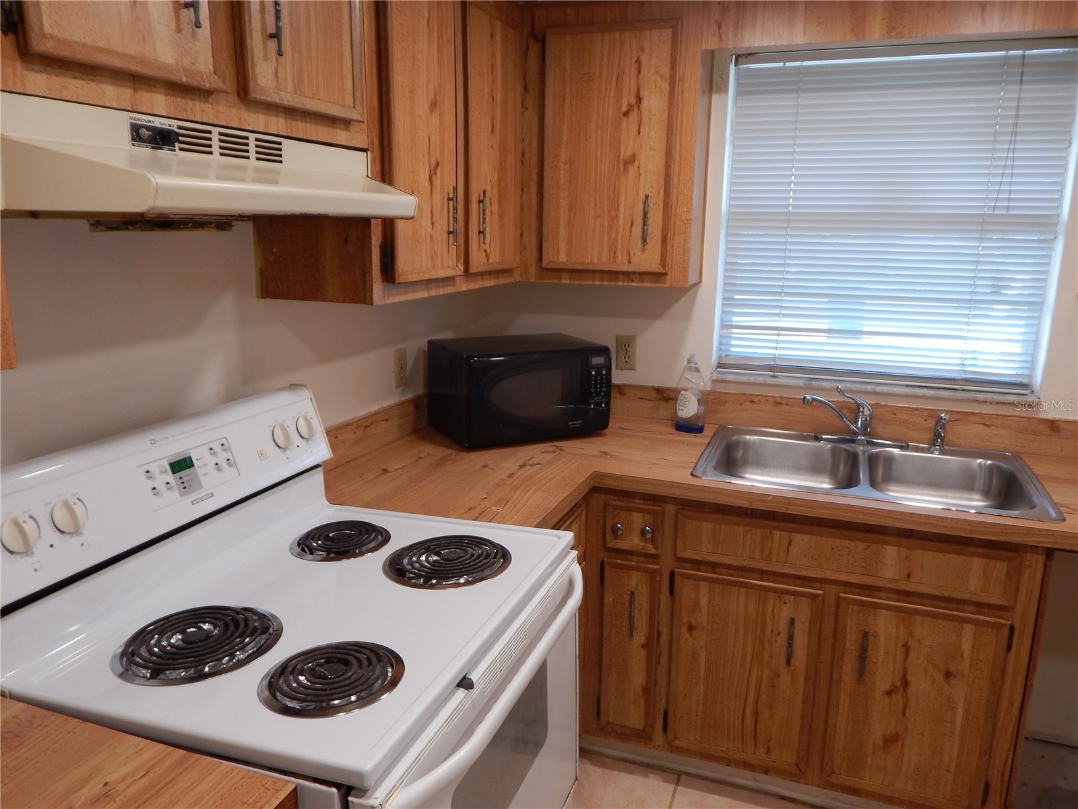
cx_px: 539
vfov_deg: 54.9
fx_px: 779
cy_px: 404
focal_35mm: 25
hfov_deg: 69.4
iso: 125
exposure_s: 1/40
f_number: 3.1
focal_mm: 4.5
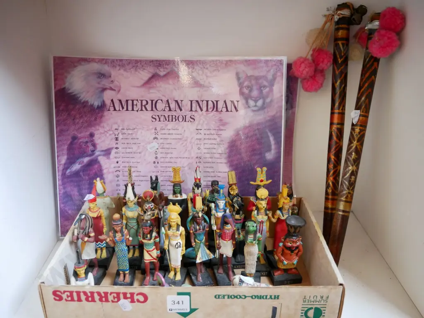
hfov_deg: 54.0
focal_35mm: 34
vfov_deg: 41.8
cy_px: 159
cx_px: 212
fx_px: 416
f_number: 4
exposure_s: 1/60
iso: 2500
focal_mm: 17
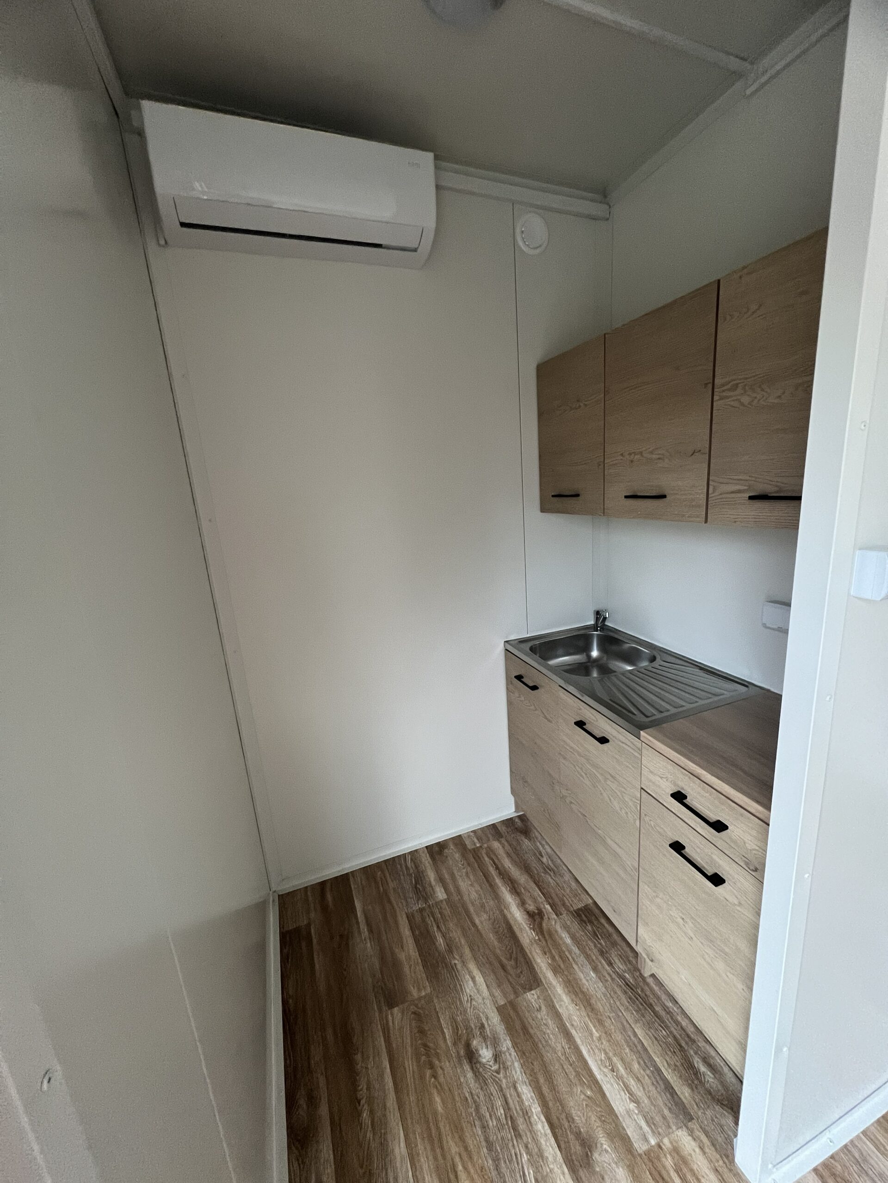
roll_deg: +3.7
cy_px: 592
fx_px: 445
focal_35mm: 13
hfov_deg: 89.9
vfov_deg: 106.2
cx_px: 444
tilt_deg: -12.5
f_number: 1.8
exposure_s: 1/60
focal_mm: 1.57
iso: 320
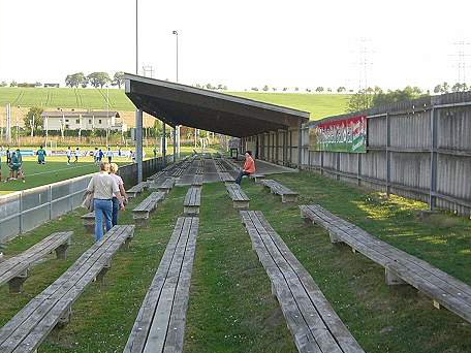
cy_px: 195
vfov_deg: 29.1
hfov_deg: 38.1
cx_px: 212
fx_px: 680
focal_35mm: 50
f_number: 2.7
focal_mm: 6.2
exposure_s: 1/250
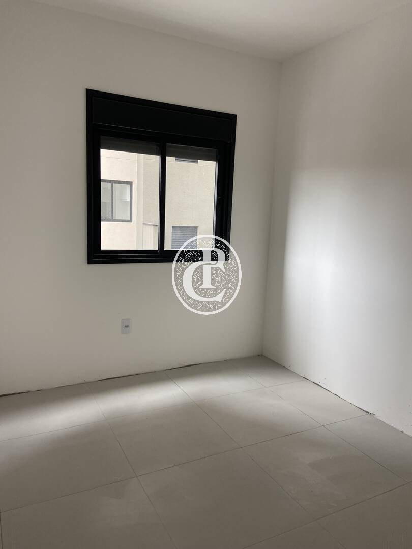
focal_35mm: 26
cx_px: 206
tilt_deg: -8.4
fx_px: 413
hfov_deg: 53.1
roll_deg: -1.4
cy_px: 274
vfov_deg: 67.3
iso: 125
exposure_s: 1/121
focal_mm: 4.25
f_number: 1.8
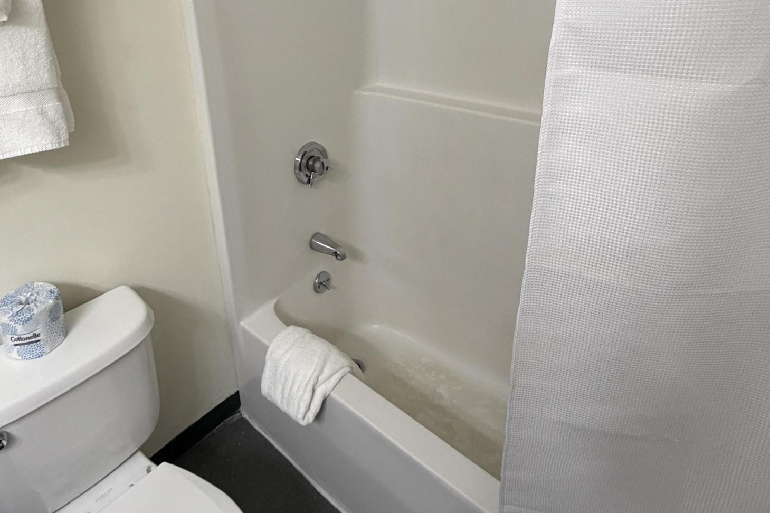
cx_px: 317
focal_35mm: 23
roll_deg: +3.4
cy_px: 131
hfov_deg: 75.5
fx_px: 492
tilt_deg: -20.1
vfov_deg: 52.7
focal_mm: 2.22
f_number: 2.2
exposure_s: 1/120
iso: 250
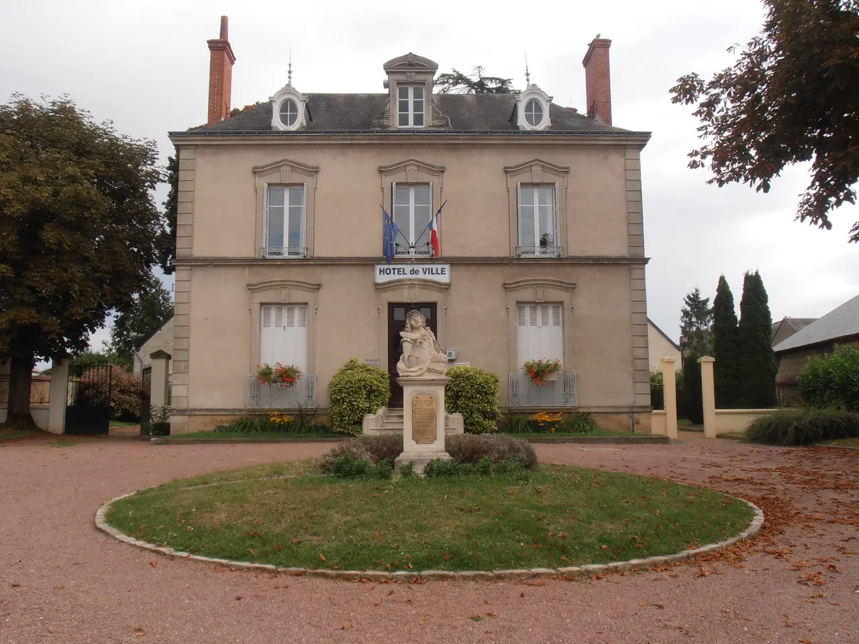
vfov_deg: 38.7
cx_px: 430
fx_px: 918
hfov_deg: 50.1
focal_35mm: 37
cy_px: 322
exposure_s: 1/400
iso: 80
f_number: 3.9
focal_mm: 6.61
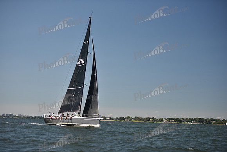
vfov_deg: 19.5
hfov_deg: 28.8
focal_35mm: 70
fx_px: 441
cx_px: 114
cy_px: 76
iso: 250
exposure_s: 1/1600
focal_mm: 70
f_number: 2.8
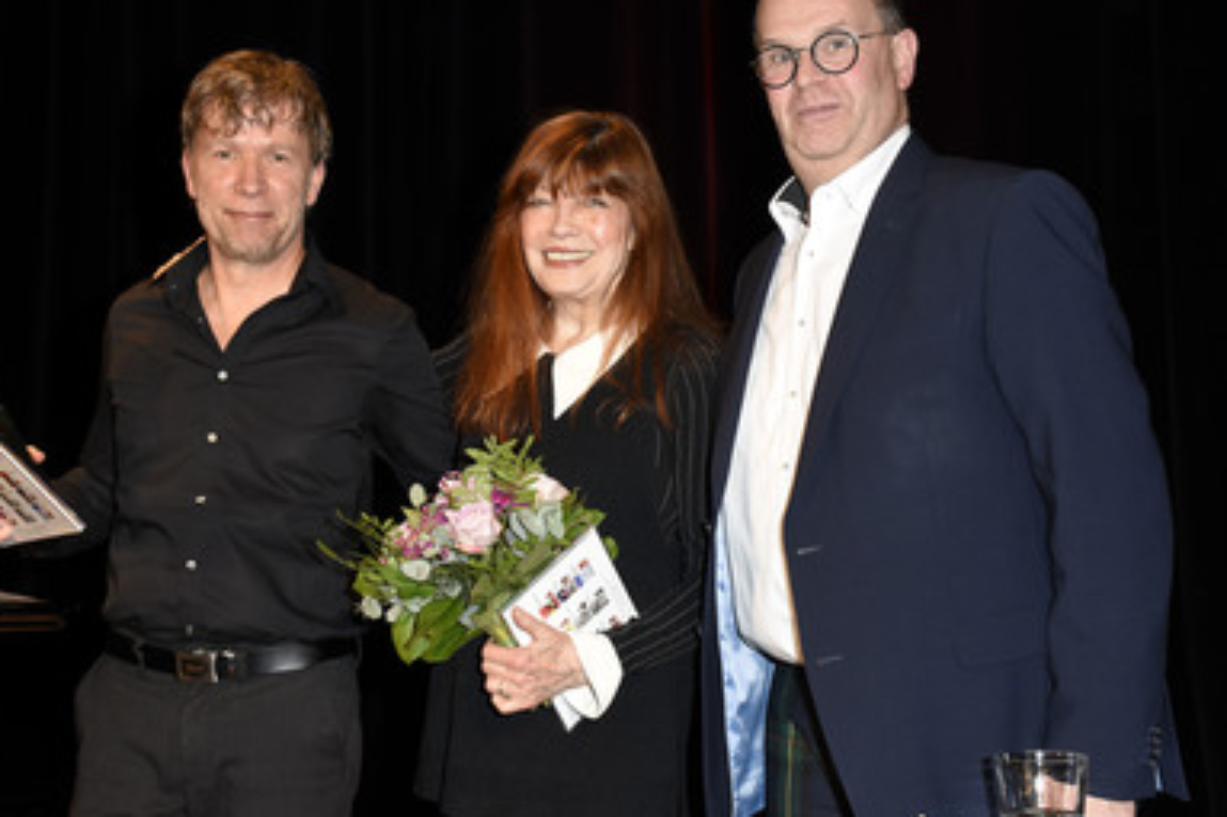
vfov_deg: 22.6
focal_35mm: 60
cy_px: 384
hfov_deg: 33.4
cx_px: 521
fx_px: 2044
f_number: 6.3
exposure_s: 1/100
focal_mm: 34
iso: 1000
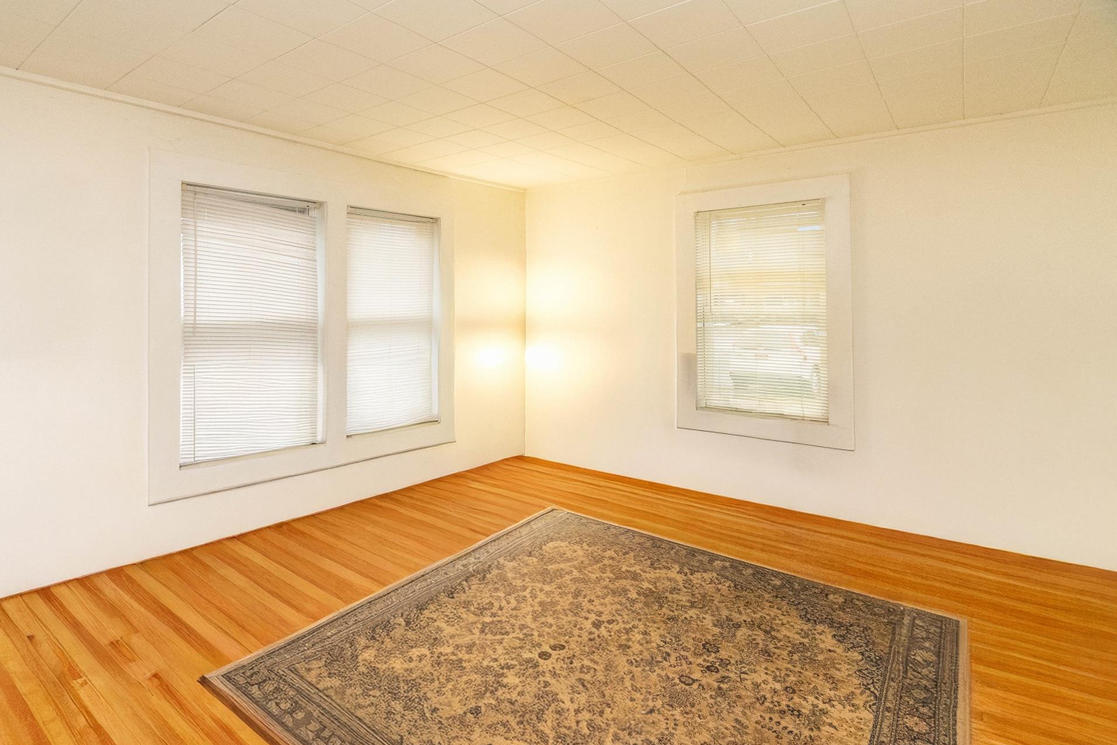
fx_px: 496
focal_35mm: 16
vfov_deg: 73.7
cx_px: 522
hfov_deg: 96.6
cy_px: 390
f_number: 5.6
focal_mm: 10
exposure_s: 1/60
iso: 10000
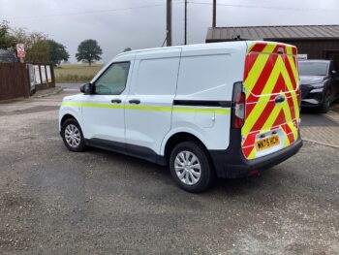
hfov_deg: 58.3
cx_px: 170
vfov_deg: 45.5
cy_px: 128
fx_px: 304
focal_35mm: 31
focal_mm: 3.3
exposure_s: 1/476
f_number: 2.4
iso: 25
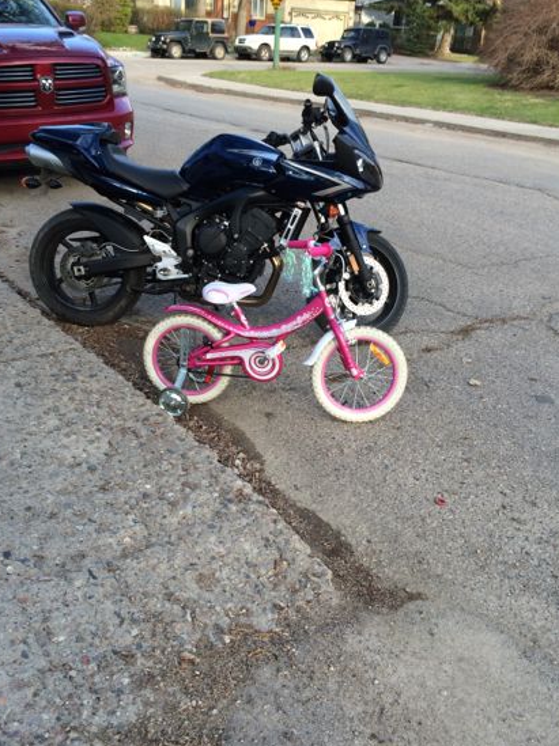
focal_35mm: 35
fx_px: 754
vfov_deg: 52.6
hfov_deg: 40.6
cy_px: 383
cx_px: 268
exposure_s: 1/247
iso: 32
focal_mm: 4.12
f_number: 2.2
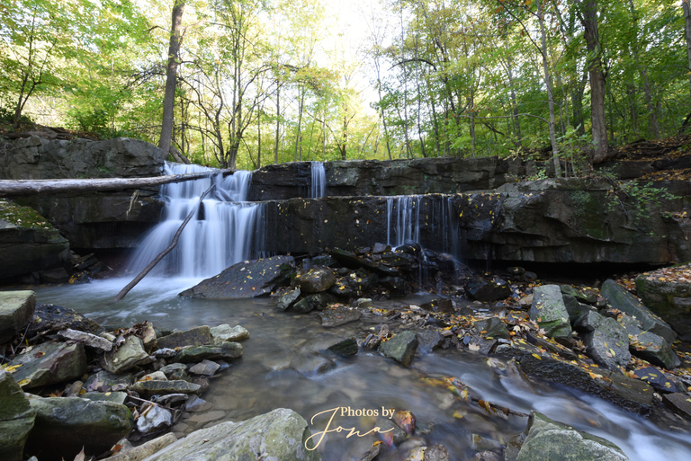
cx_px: 346
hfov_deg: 104.2
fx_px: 269
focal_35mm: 14
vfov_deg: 81.3
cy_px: 230
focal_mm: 14
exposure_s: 1/1.3
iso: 200
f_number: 20
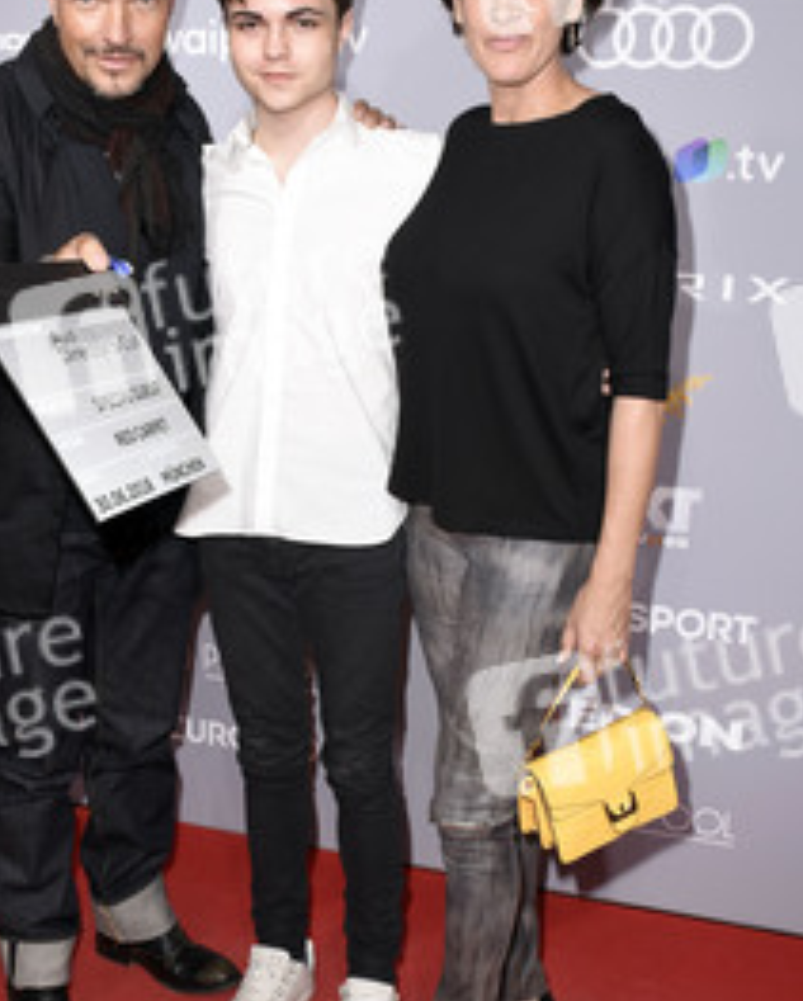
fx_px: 1394
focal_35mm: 47
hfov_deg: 32.0
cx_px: 316
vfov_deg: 39.5
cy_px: 518
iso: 250
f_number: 6.3
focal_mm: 22
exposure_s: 1/160
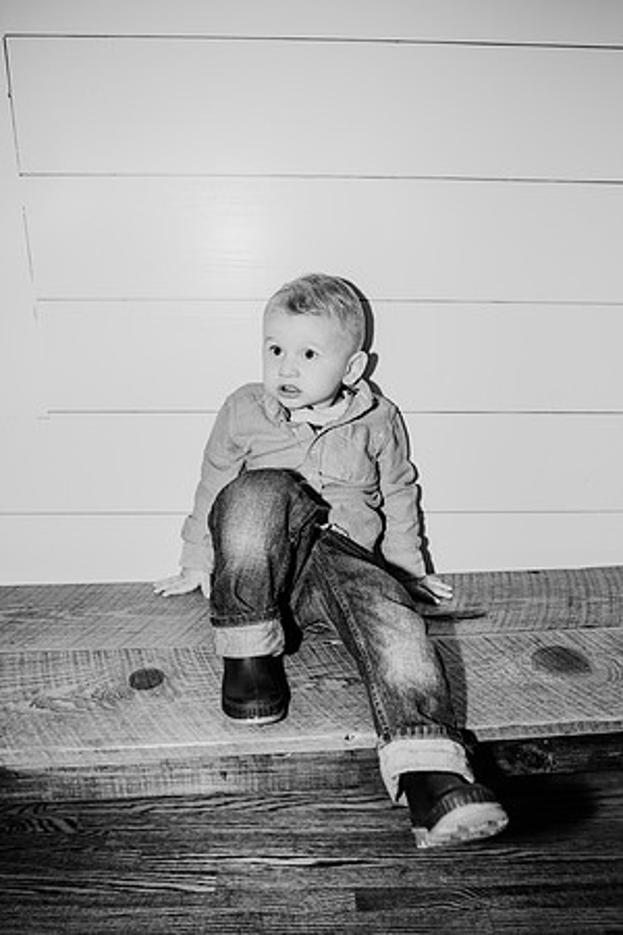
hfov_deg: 53.1
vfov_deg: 73.7
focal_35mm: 24
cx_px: 312
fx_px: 623
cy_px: 468
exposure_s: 1/1000
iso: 500
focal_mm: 24
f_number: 2.8
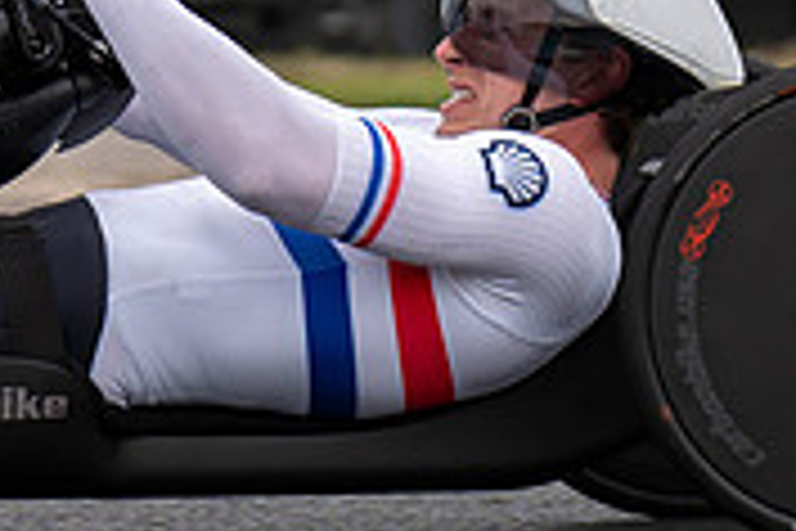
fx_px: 10922
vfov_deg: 2.8
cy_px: 705
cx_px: 392
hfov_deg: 4.2
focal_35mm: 494
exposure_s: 1/1000
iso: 125
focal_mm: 86
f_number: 3.5
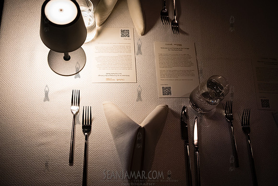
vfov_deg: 35.5
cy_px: 93
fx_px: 290
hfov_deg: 51.3
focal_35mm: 37
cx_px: 139
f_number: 4
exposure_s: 1/250
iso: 8000
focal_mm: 35
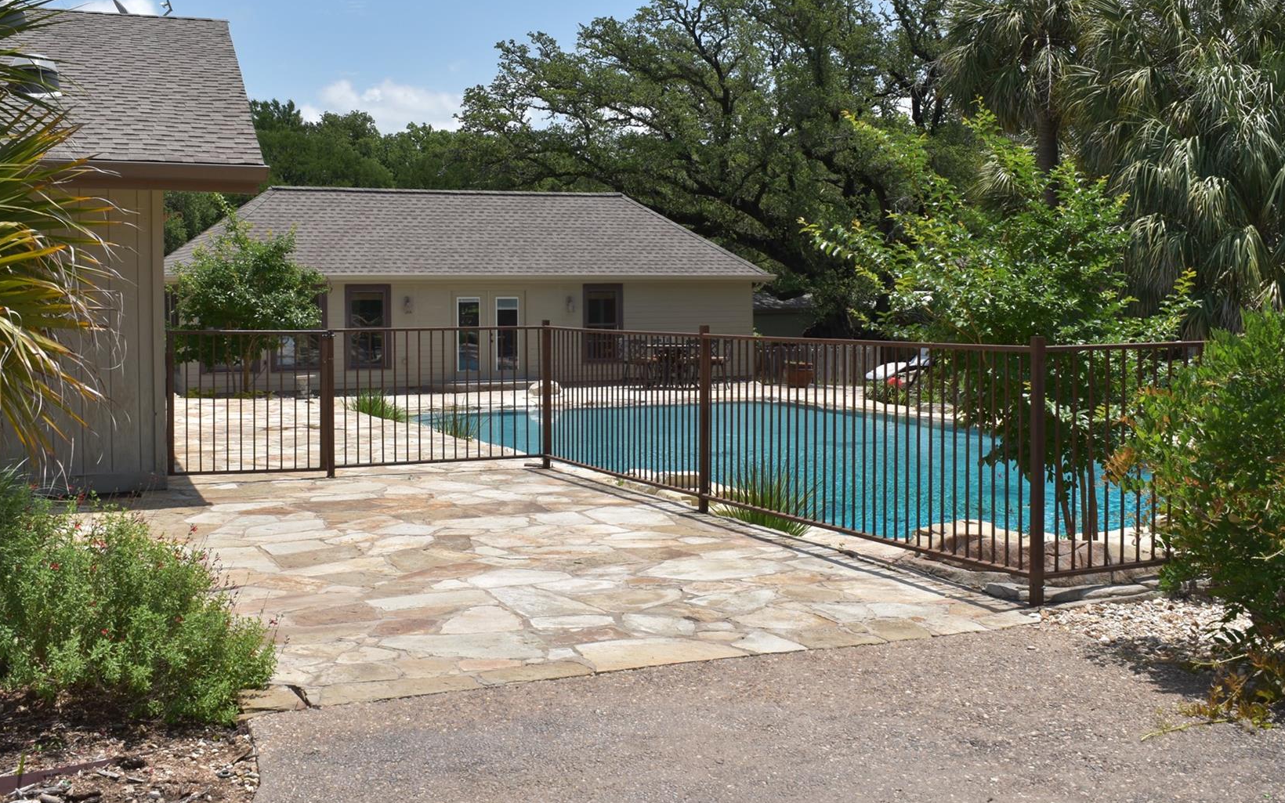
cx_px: 610
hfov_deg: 47.2
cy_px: 343
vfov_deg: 30.5
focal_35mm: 42
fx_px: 1471
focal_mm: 22
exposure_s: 1/200
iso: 100
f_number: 11
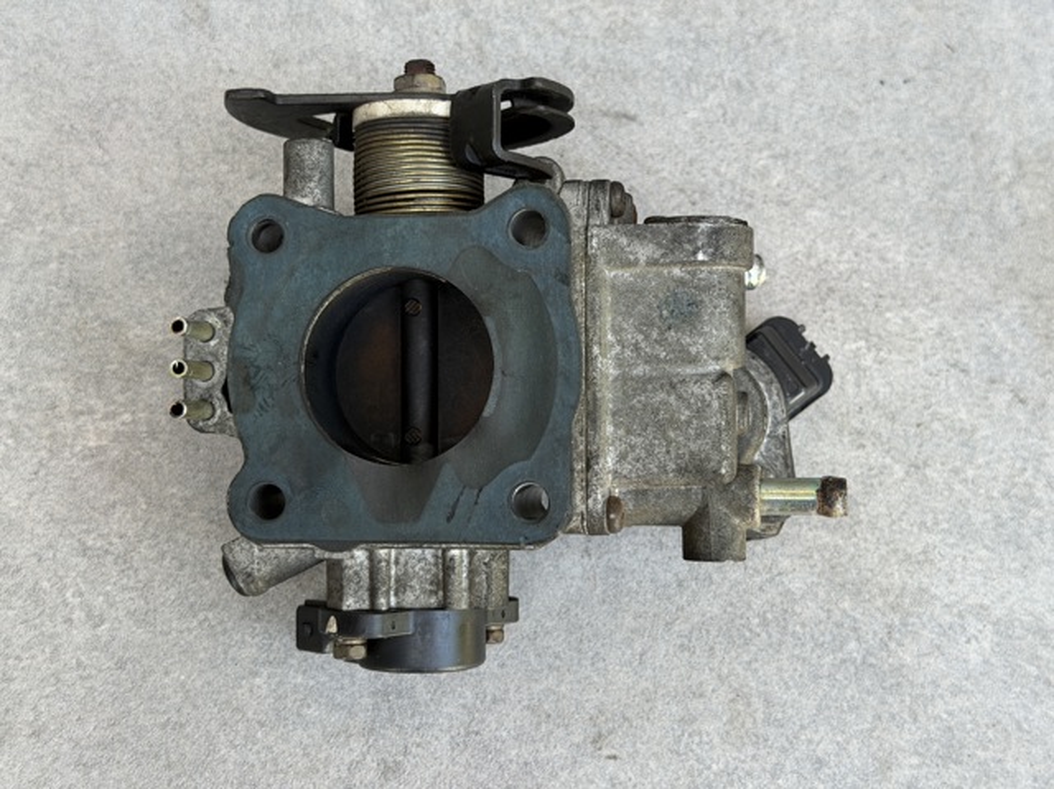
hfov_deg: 39.7
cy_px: 394
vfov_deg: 30.2
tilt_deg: -70.0
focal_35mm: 48
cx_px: 527
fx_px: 1460
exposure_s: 1/121
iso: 80
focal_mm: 6.76
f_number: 1.78
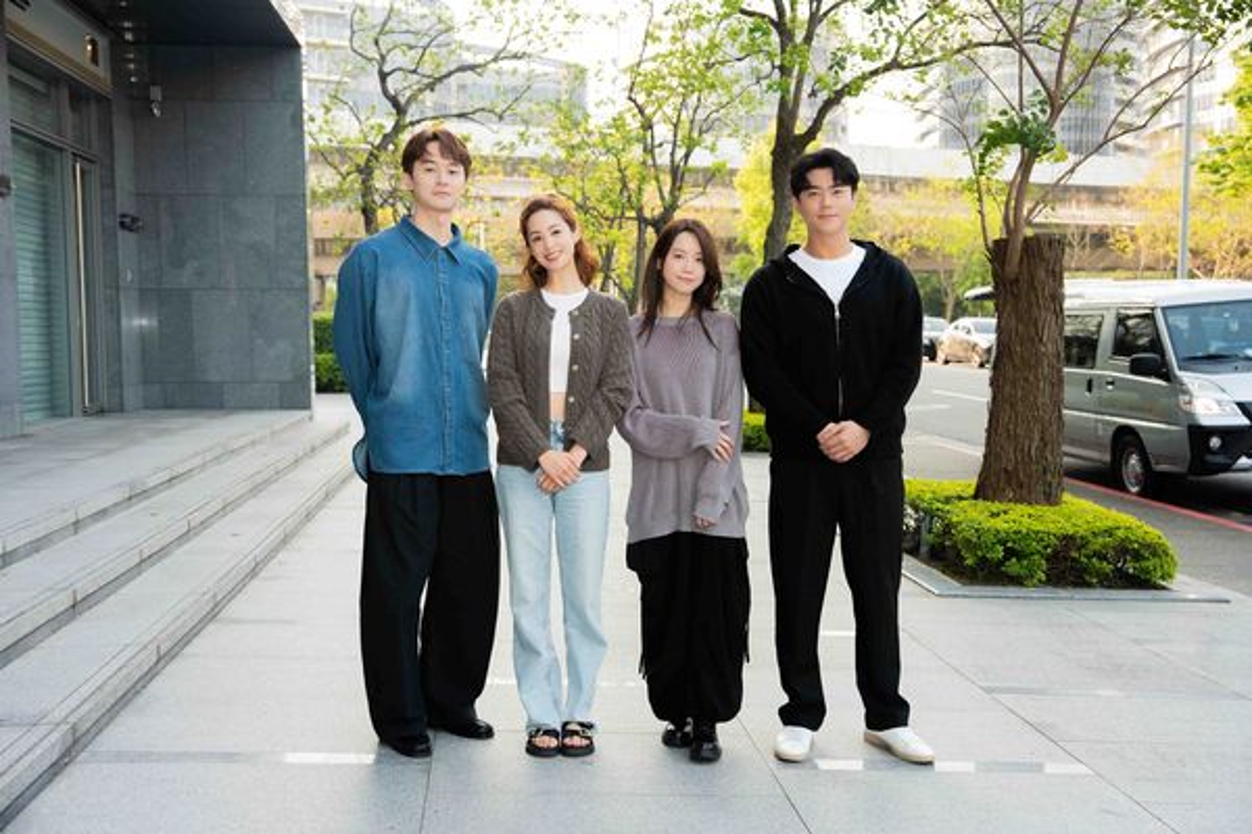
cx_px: 626
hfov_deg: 47.4
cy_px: 417
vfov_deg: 32.6
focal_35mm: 41
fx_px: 1426
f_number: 4.5
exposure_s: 1/160
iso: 500
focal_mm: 41
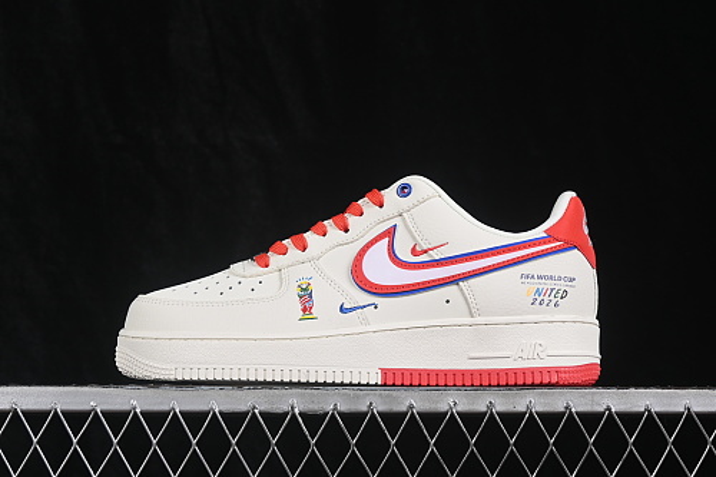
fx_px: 1491
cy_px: 238
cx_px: 358
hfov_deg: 27.0
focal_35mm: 75
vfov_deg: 18.2
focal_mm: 50
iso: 160
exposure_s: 1/80
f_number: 8
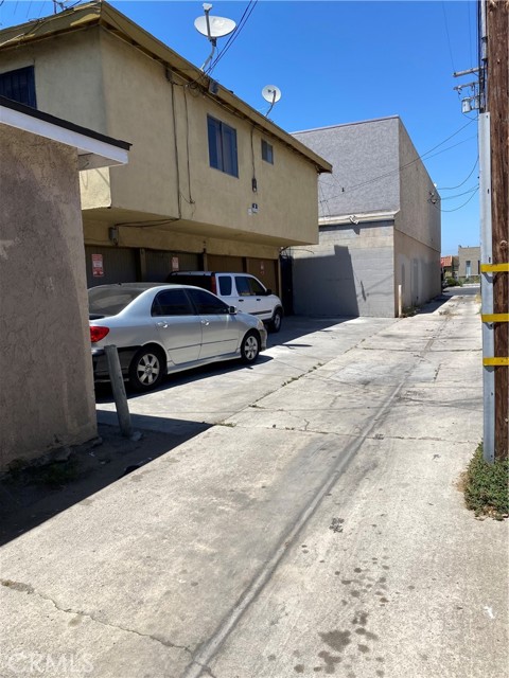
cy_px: 339
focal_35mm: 26
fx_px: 510
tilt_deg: -5.6
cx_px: 254
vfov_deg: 67.3
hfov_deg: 53.1
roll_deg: +4.5
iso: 32
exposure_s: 1/3125
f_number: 1.8
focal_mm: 4.25
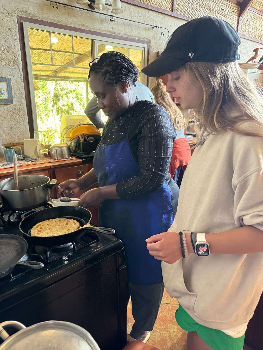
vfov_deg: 71.6
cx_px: 132
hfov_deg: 56.8
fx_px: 243
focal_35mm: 24
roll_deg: -0.1
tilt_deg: -16.1
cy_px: 175
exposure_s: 1/60
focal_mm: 6.76
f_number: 1.78
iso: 640
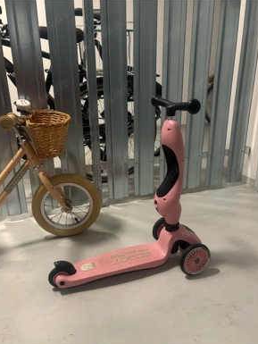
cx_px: 130
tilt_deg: -19.3
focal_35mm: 27
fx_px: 268
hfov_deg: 51.4
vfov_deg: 65.3
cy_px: 178
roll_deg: -0.3
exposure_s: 1/50
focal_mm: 5.96
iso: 400
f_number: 1.6
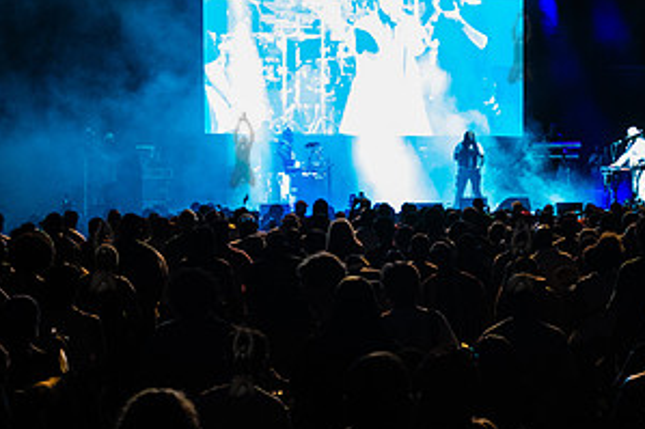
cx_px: 520
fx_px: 1343
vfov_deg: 18.1
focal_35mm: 75
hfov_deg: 26.5
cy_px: 253
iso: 3200
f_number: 4
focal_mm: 38
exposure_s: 1/200
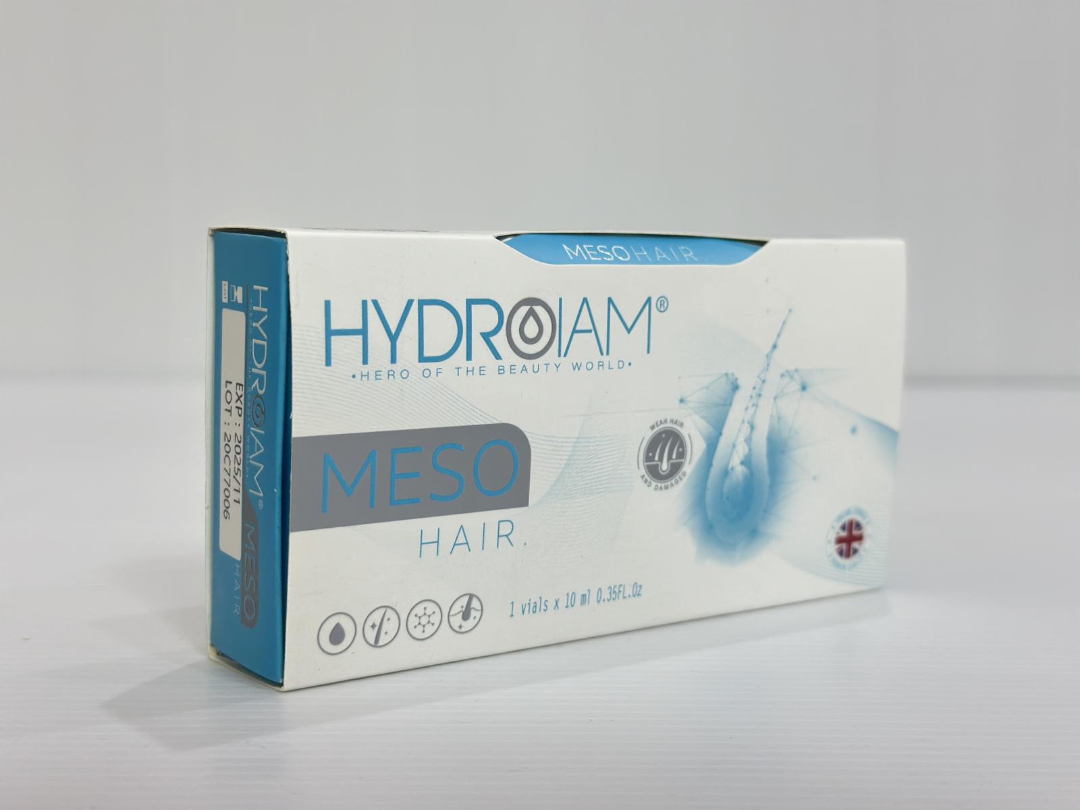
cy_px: 405
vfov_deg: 30.3
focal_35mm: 48
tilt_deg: -4.8
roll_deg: +0.0
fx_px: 1498
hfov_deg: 39.7
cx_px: 540
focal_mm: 6.86
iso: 125
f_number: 1.78
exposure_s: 1/71
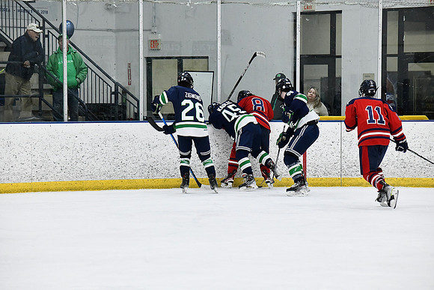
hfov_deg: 10.3
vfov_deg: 6.9
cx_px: 217
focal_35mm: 200
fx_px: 2412
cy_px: 145
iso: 12800
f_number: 5.6
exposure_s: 1/1000
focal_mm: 200
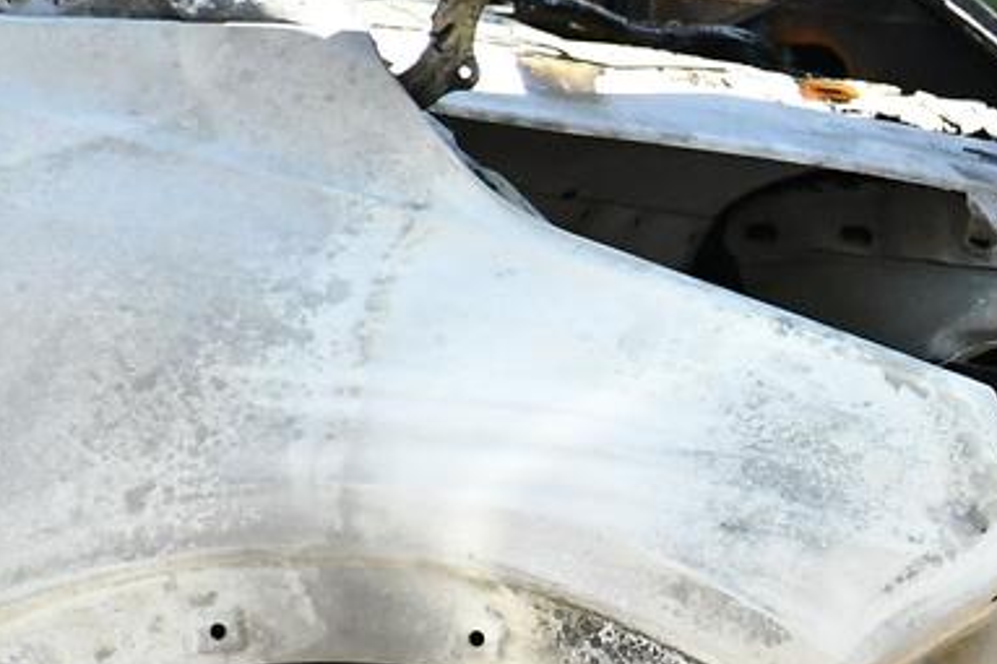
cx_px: 1656
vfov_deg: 1.9
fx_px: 20124
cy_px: 582
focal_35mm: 727
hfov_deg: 2.8
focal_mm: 116
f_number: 7.1
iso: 2500
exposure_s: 1/800
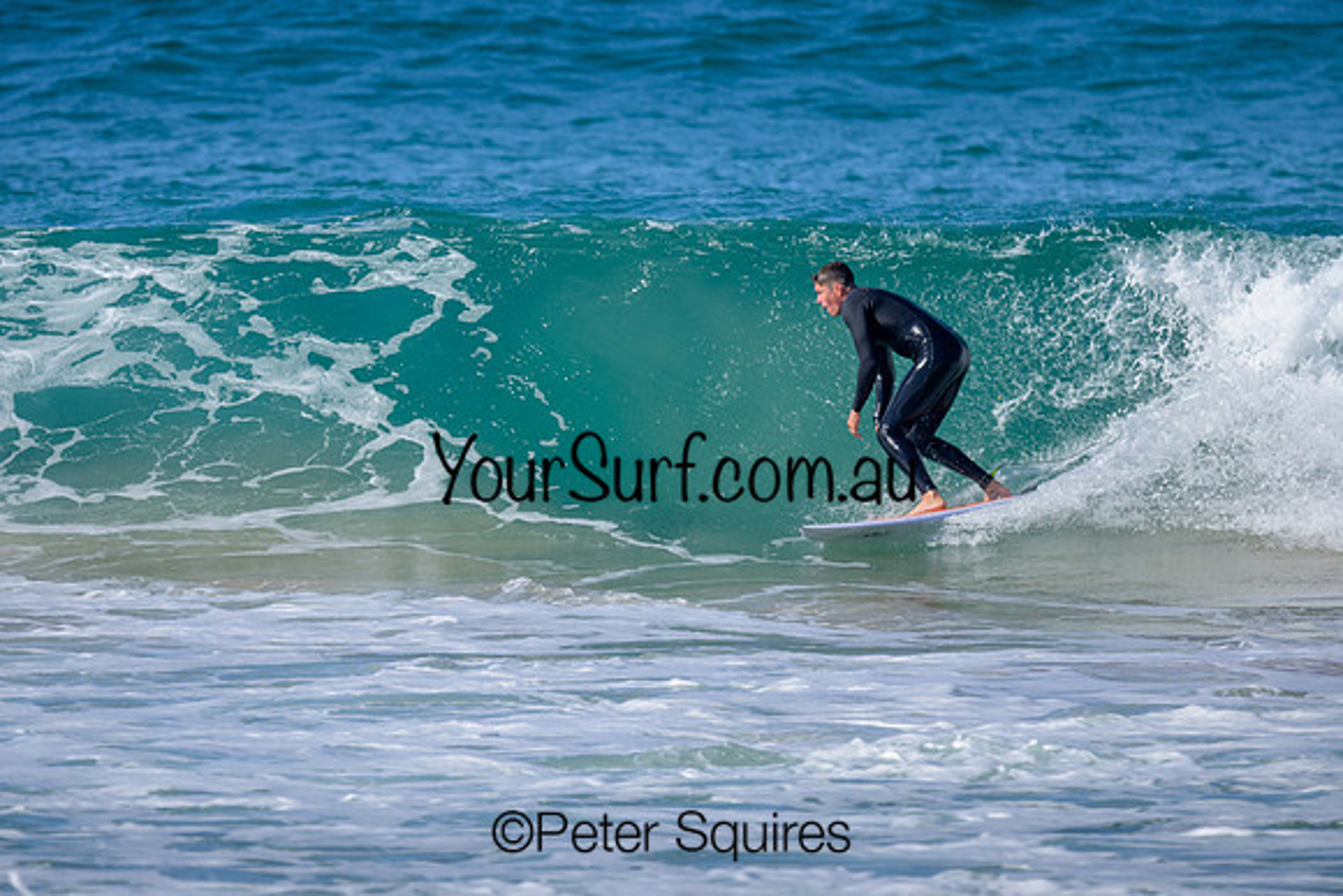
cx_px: 650
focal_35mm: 1099
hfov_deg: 1.9
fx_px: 41006
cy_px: 353
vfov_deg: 1.3
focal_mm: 800
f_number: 6.3
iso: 360
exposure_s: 1/2000
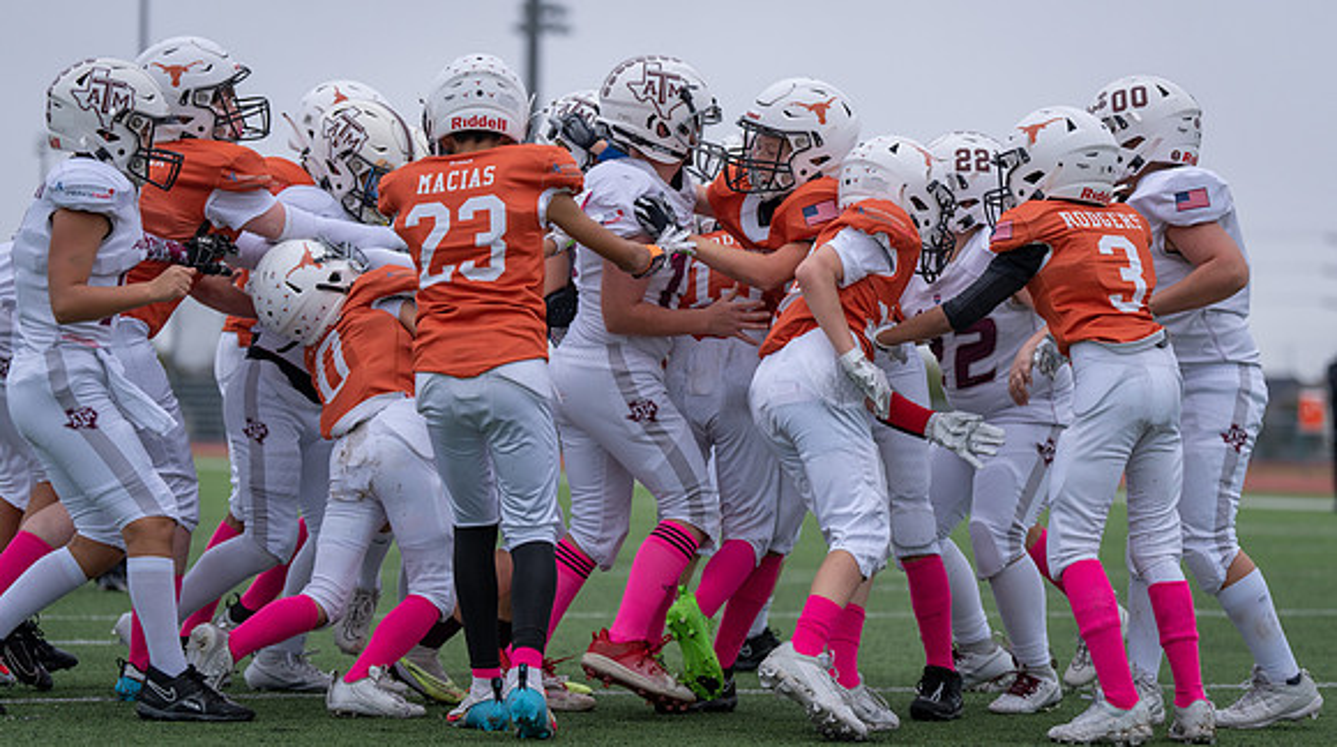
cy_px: 351
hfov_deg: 16.1
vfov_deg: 9.1
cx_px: 686
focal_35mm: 133
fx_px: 4712
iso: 640
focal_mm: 120
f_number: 2.8
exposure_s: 1/1250
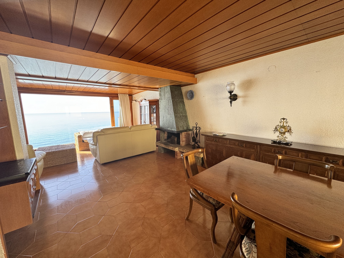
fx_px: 139
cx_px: 172
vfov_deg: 85.7
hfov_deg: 102.1
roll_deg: +1.3
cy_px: 129
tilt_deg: -6.9
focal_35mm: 14
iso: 100
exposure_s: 1/99
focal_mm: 2.22
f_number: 2.2
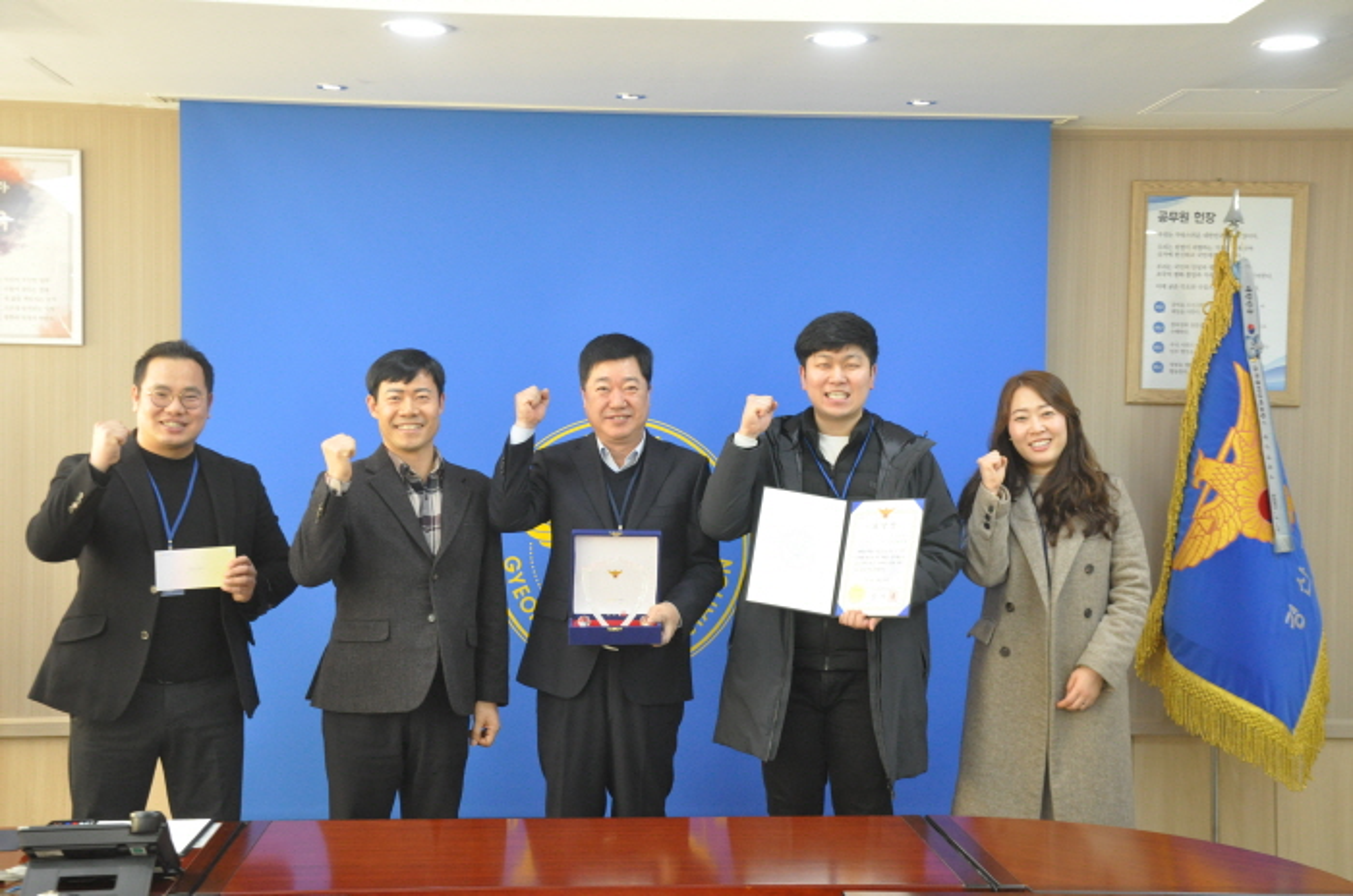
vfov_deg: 26.4
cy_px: 448
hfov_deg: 38.9
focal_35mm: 51
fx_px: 1913
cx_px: 676
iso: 1600
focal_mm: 34
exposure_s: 1/80
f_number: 7.1
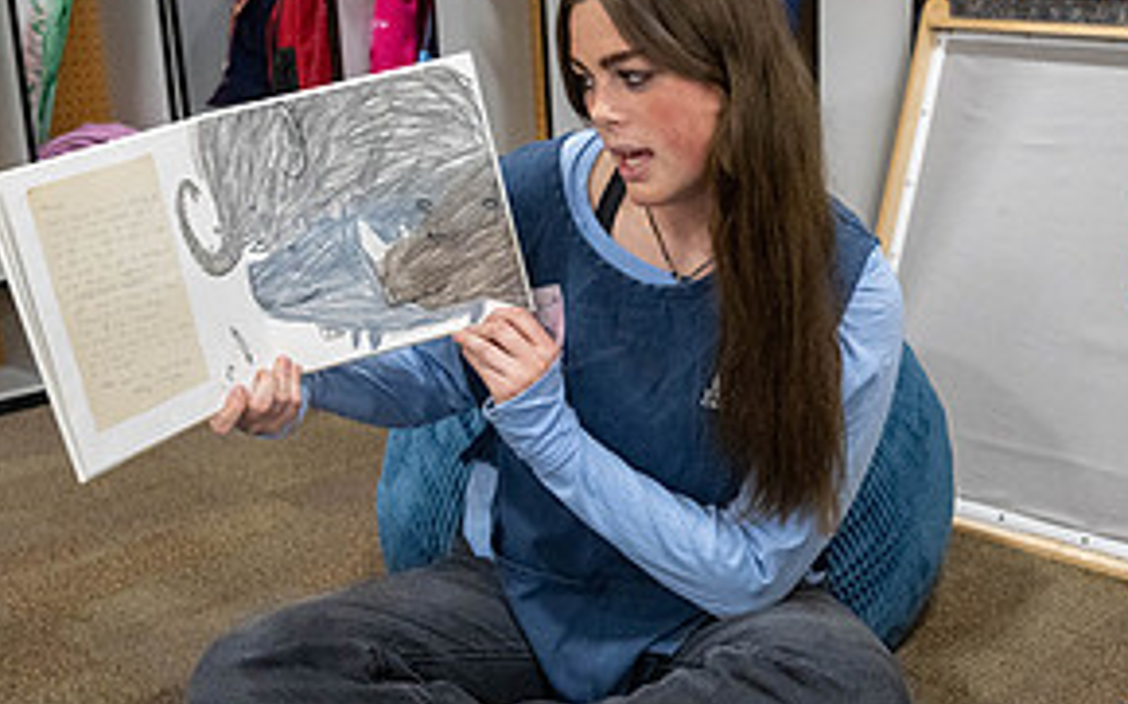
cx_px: 751
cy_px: 445
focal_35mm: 51
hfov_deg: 39.1
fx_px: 1567
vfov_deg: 25.2
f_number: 4
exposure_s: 1/320
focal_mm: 25
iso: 6400
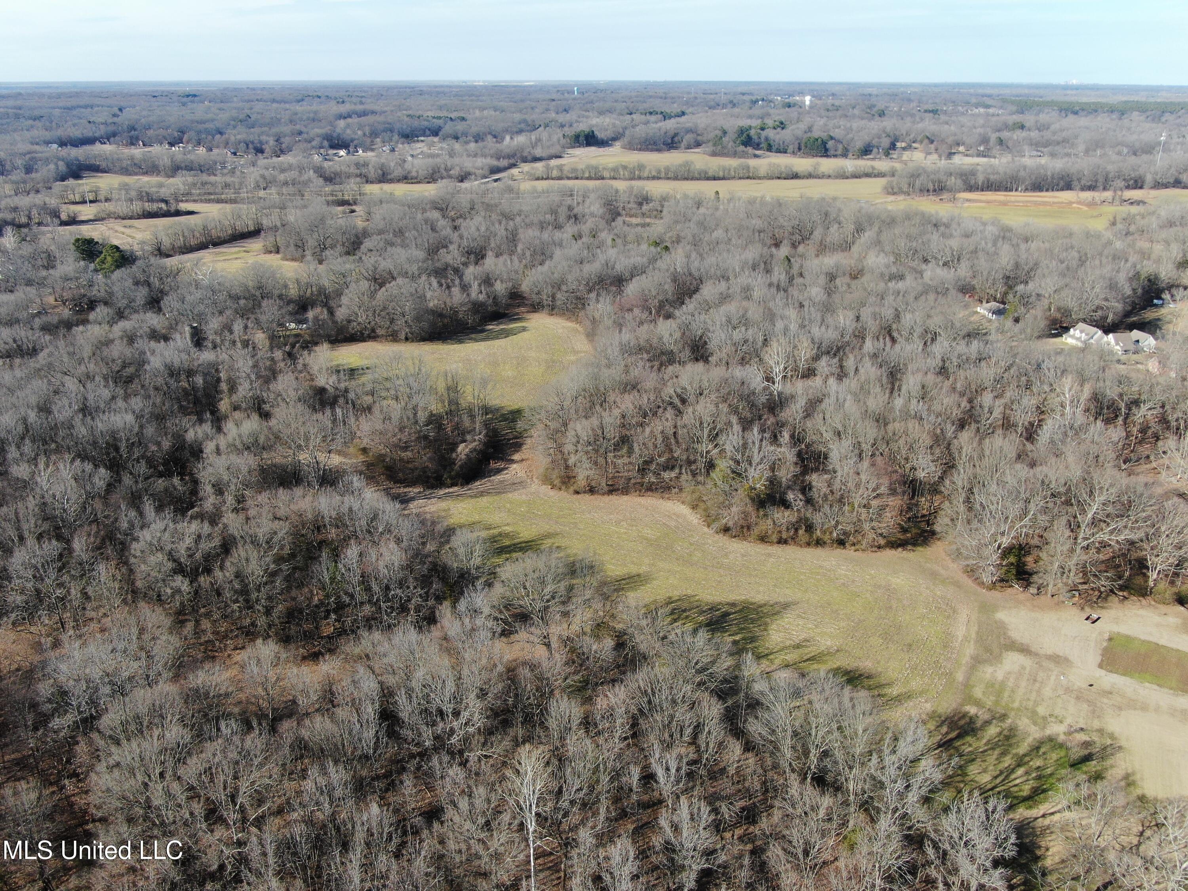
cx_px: 594
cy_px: 446
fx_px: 927
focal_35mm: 27
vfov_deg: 51.4
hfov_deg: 65.3
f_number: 2.9
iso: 100
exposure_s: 1/640
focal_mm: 4.78
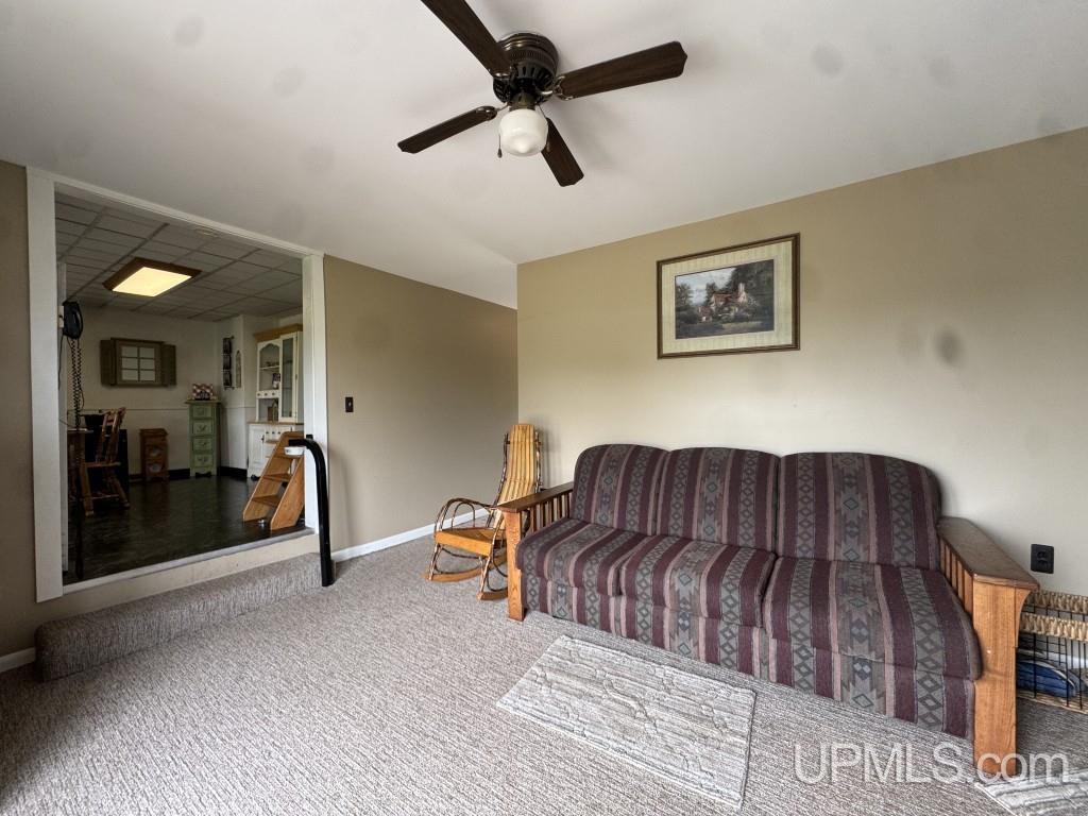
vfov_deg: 85.7
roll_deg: +0.7
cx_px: 544
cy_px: 408
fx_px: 440
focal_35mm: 14
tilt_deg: -0.3
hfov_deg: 102.1
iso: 125
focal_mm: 2.22
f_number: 2.2
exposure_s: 1/99
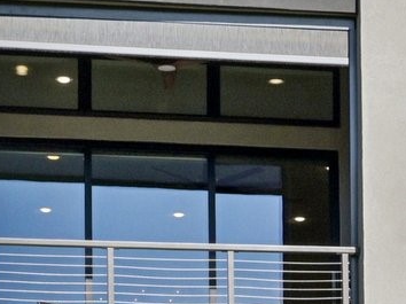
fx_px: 1957
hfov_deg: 11.7
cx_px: 395
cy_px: 219
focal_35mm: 167
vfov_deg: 8.9
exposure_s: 1/1250
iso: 400
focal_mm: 30
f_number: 8
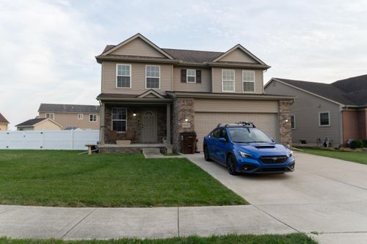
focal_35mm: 24
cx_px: 184
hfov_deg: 73.8
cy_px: 122
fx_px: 245
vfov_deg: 53.1
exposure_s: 1/125
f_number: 5.6
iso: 100
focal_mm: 24
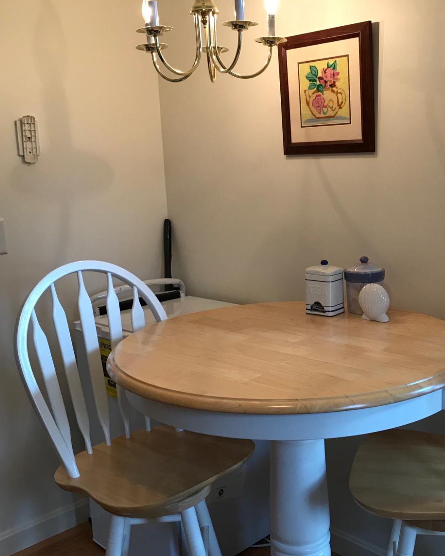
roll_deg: +2.0
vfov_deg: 44.8
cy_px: 287
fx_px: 675
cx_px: 281
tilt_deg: -10.0
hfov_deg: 36.3
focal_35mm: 41
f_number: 1.8
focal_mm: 3.99
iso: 25
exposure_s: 1/30
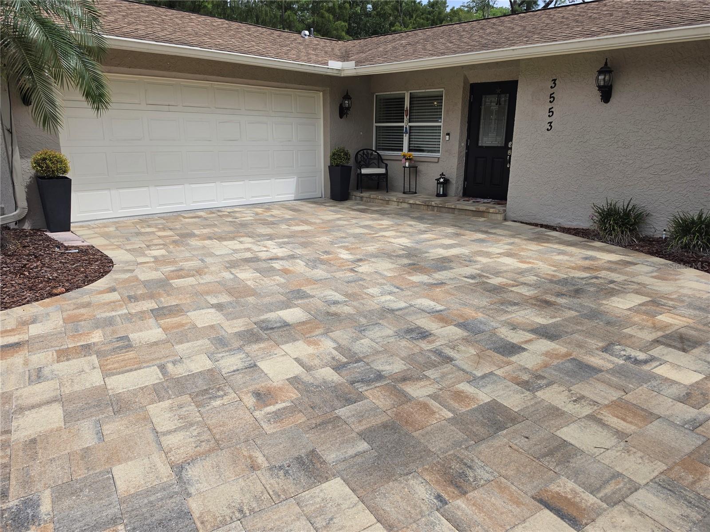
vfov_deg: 58.9
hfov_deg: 73.9
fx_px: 472
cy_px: 266
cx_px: 355
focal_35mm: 23
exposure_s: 1/7939
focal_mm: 6.5
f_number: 1.4
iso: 64
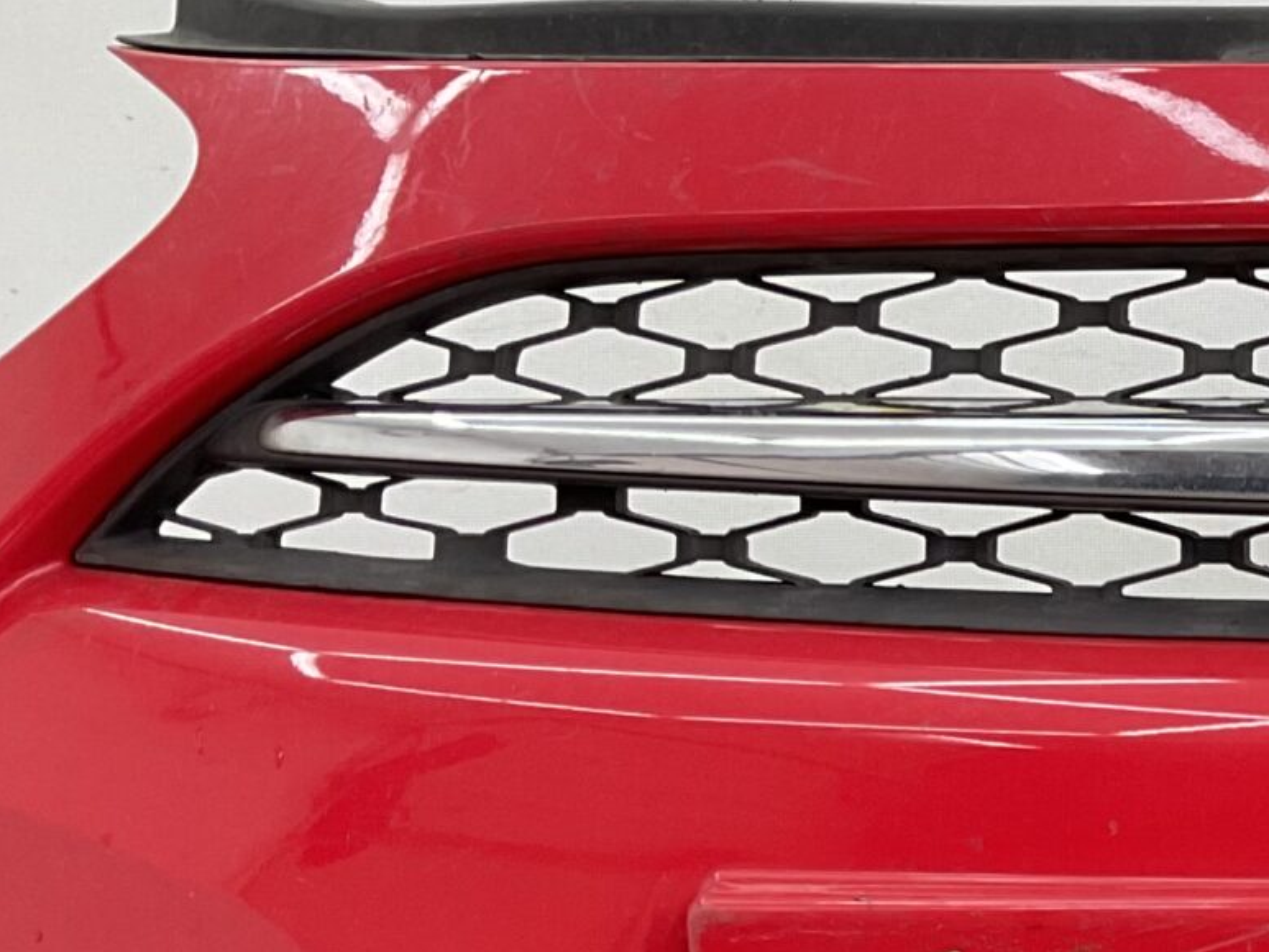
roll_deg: +1.3
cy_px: 1088
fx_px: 3520
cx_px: 1876
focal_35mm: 96
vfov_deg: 15.0
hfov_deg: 18.3
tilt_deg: -15.6
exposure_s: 1/120
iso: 32
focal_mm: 3
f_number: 1.8
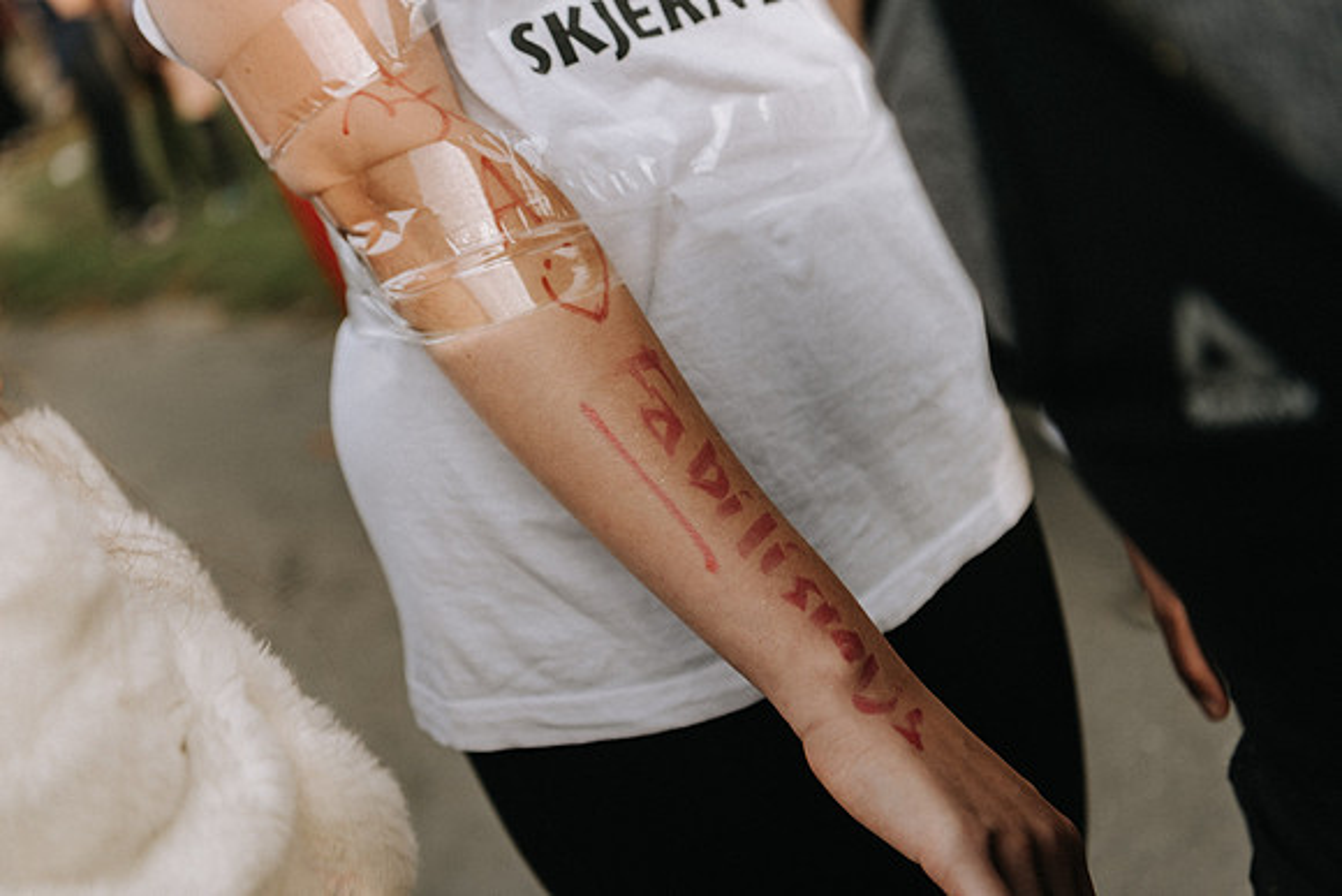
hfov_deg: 42.7
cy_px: 448
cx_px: 671
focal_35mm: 46
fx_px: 1715
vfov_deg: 29.3
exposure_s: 1/400
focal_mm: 46
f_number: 2.8
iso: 110
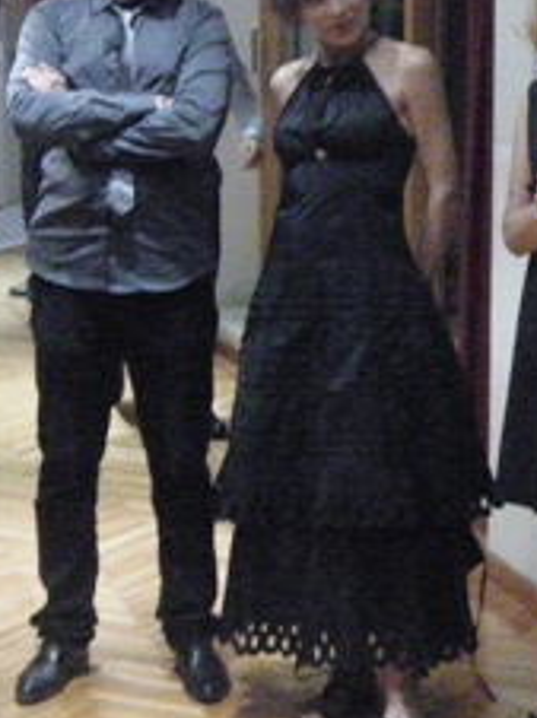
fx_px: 2114
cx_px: 632
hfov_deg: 14.1
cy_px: 270
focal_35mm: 102
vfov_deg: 19.2
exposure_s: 1/30
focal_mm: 7.5
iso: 1600
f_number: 2.7
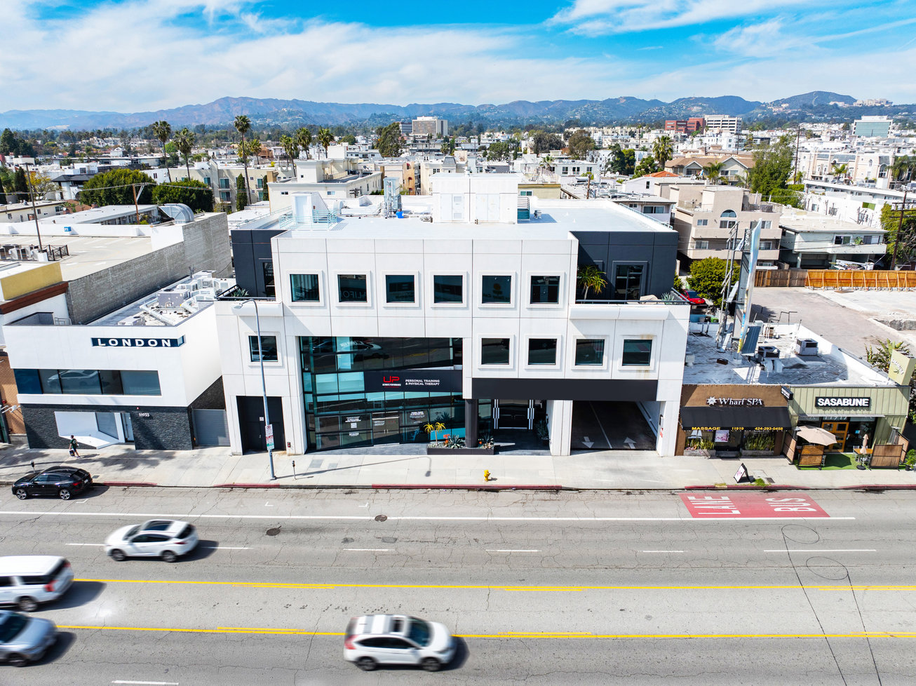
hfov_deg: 71.6
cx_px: 458
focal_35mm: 24
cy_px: 343
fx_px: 635
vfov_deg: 56.8
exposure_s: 1/240
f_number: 2.8
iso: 100
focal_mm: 12.29
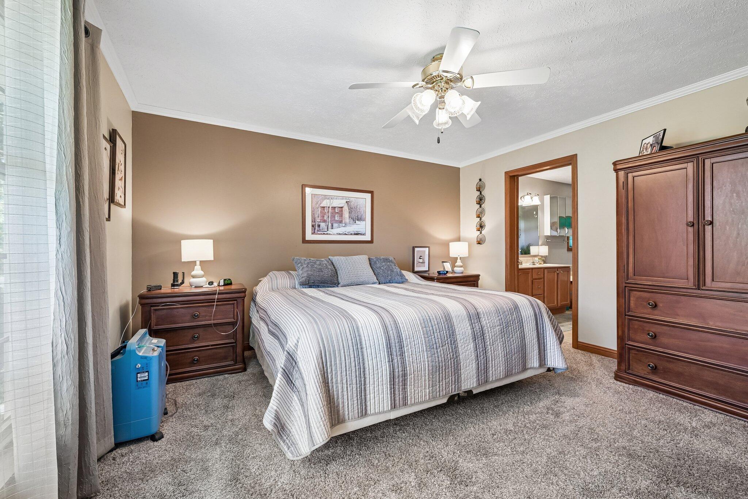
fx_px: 291
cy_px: 250
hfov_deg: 104.3
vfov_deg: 81.2
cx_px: 374
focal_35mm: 14
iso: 400
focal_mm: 14
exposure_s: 1/4
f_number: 8
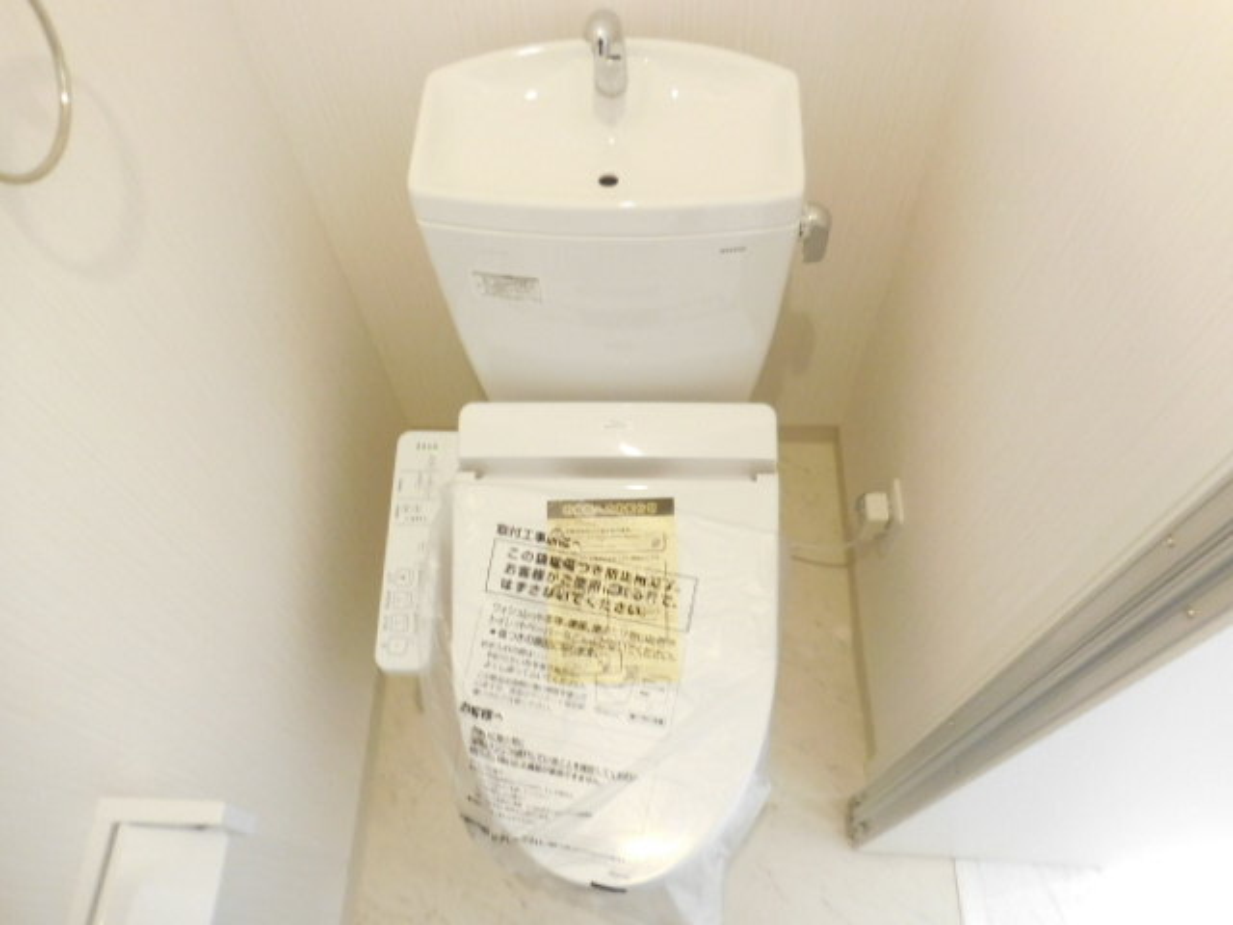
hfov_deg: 69.4
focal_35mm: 25
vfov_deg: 54.9
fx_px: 890
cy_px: 462
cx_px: 616
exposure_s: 1/25
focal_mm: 4.5
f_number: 3.3
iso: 400
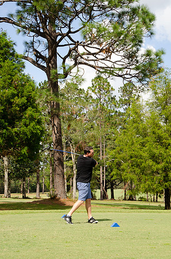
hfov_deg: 18.1
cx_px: 86
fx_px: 537
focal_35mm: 75
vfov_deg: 27.0
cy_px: 130
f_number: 11
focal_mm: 50
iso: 400
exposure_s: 1/400
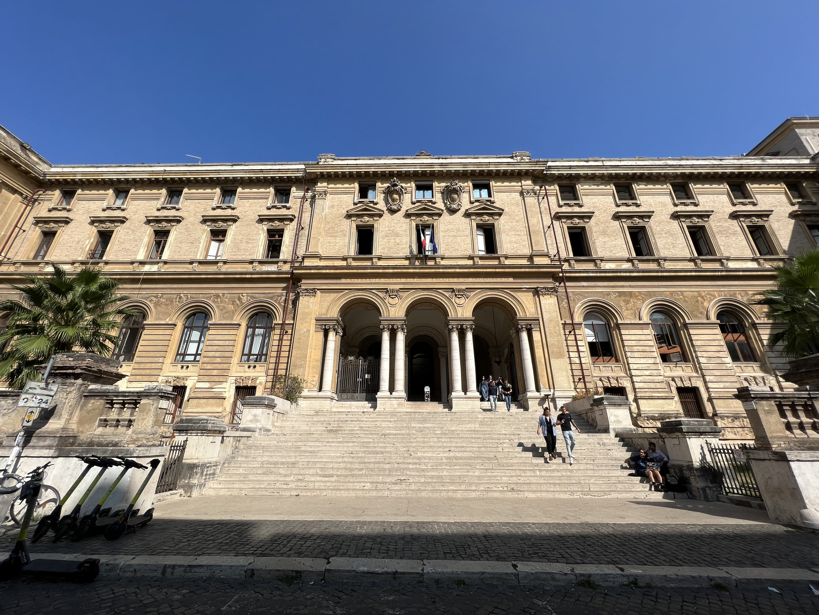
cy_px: 308
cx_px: 410
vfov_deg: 89.9
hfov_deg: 106.2
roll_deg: +0.2
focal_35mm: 13
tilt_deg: +23.1
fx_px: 308
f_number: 1.8
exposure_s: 1/2370
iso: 32
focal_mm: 1.57
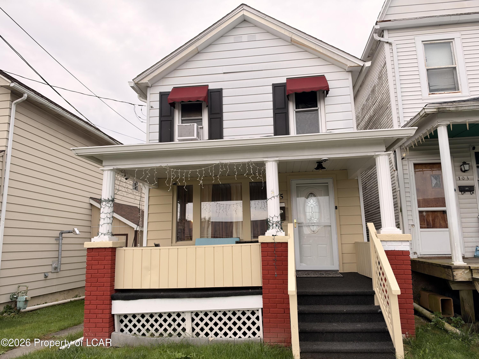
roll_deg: +1.1
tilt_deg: +10.1
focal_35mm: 24
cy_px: 180
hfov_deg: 71.6
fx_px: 332
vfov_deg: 56.8
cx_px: 240
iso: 80
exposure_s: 1/506
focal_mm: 6.93
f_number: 1.8
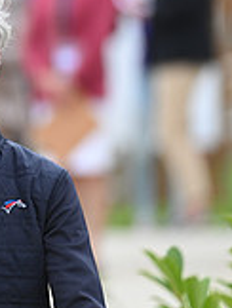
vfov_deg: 1.4
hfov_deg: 1.1
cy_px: 81
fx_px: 12255
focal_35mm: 1375
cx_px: -234
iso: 720
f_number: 5.6
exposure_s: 1/1600
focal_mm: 400
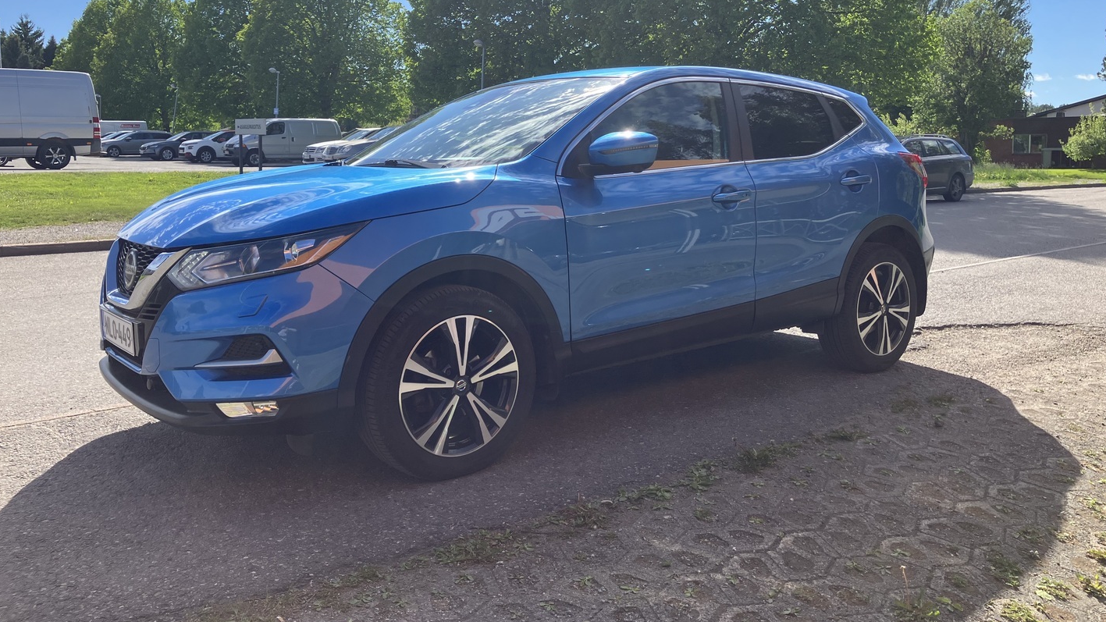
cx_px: 553
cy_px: 239
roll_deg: -1.9
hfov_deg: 62.6
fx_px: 909
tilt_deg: -2.7
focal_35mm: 31
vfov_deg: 37.6
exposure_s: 1/1312
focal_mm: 3.99
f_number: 1.8
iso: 32
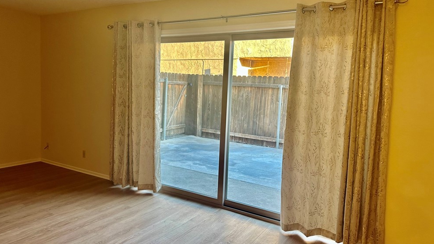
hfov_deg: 69.9
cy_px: 111
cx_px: 214
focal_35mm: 27
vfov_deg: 42.9
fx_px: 311
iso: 125
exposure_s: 1/60
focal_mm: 6.86
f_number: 1.78
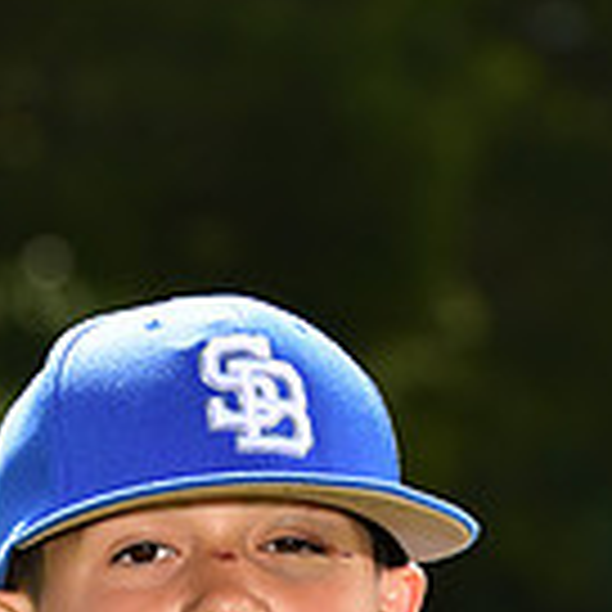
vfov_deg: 3.4
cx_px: 254
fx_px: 10161
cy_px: 1107
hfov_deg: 3.4
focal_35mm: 508
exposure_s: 1/200
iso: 80
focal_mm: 140
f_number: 5.6
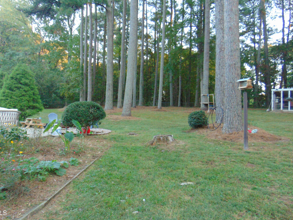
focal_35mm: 26
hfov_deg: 67.3
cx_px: 141
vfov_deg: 53.1
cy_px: 109
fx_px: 220
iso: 250
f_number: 3
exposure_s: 1/30
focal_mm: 4.5
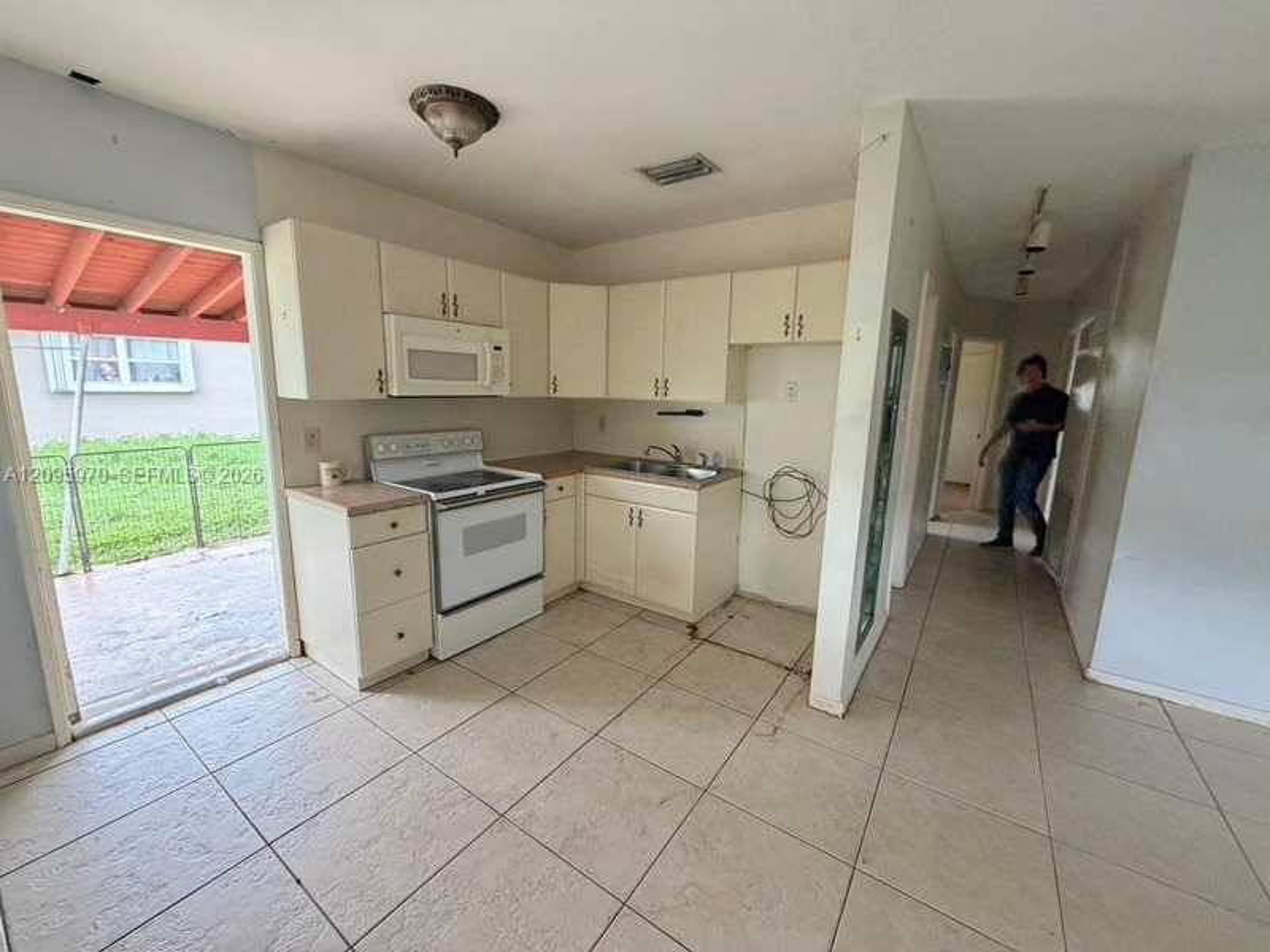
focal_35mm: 14
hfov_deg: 102.1
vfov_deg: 85.7
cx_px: 635
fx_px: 514
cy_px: 476
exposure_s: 1/116
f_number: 2.2
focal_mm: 2.22
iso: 320
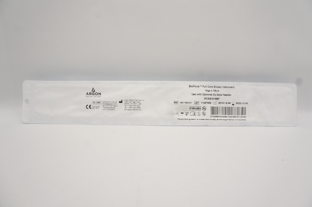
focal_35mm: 27
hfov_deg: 67.4
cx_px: 156
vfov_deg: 47.8
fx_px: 234
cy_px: 104
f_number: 7.1
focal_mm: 18
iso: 800
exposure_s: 1/200
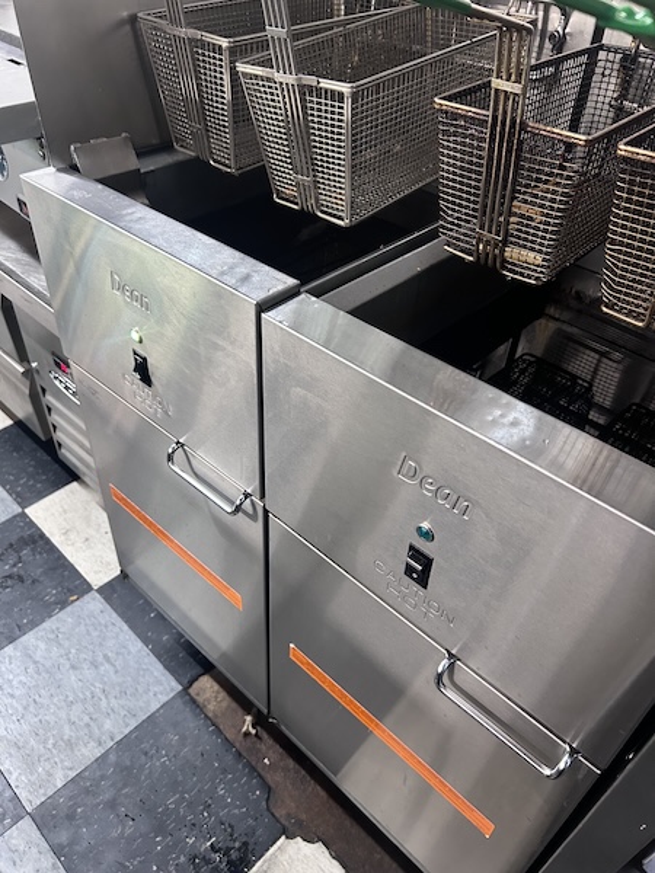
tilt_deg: -38.8
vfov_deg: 67.3
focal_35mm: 26
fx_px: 656
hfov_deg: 53.1
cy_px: 436
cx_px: 328
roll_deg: -0.3
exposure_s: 1/60
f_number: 1.5
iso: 320
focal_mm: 5.7
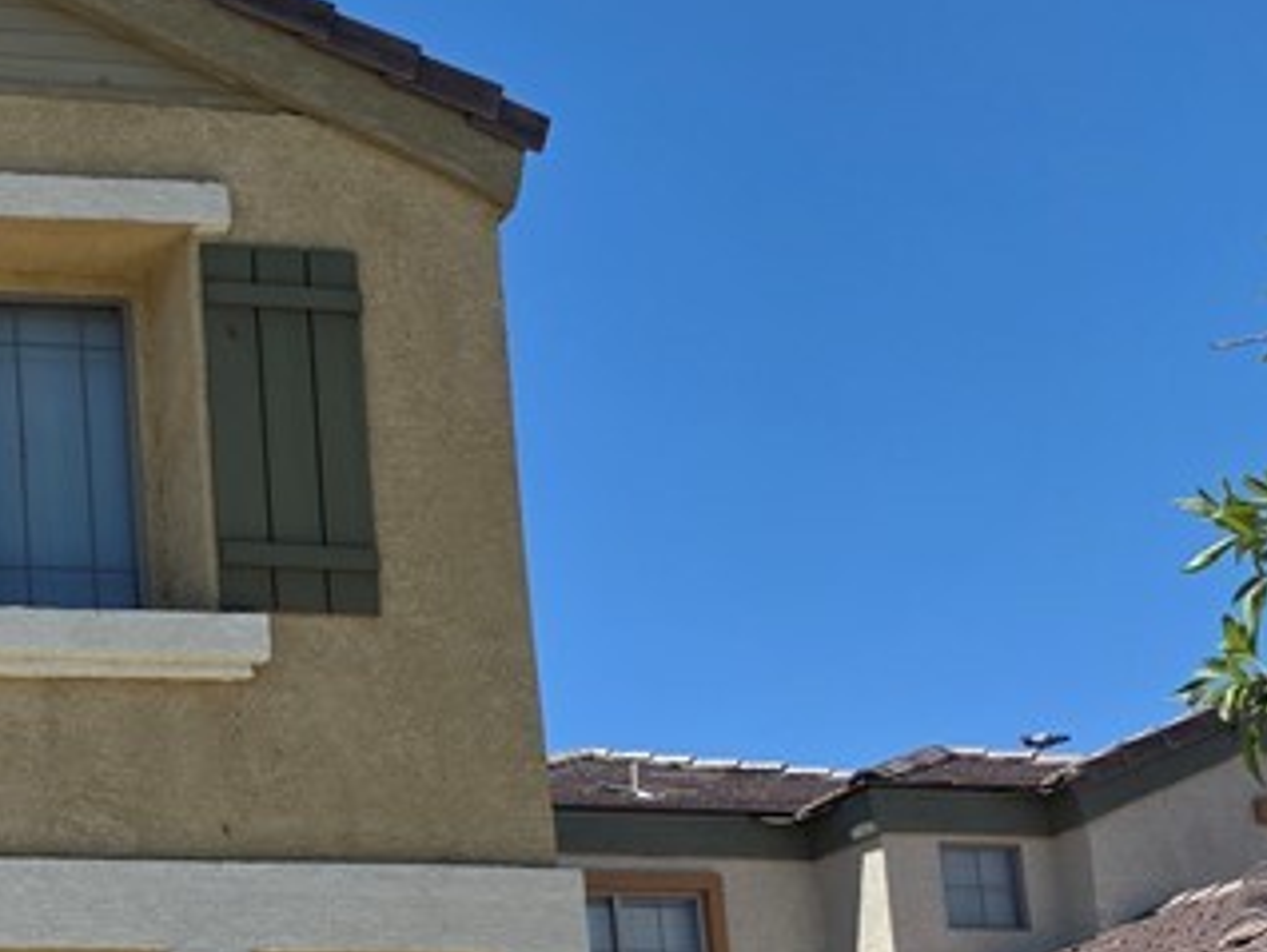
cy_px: 1064
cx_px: -514
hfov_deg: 22.6
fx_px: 2711
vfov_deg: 19.1
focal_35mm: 74
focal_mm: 6.3
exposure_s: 1/6355
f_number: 1.7
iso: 80
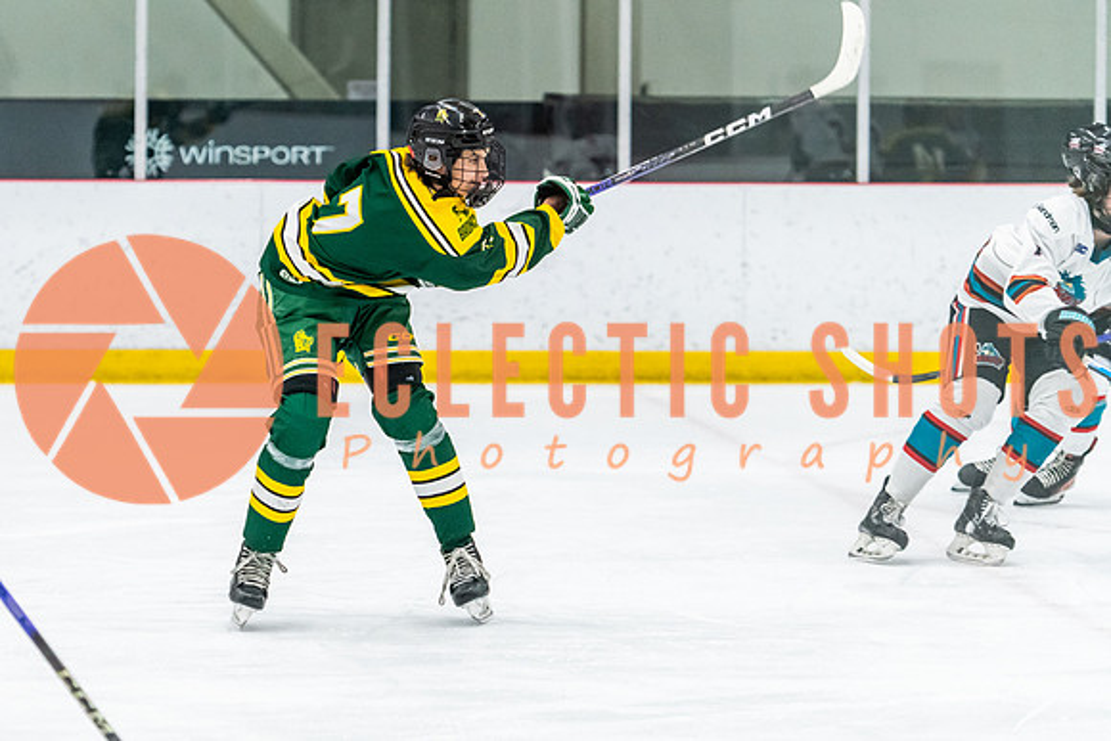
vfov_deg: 8.5
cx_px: 373
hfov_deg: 12.6
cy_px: 330
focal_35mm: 162
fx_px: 5014
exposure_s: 1/800
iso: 4000
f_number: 2.8
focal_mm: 122
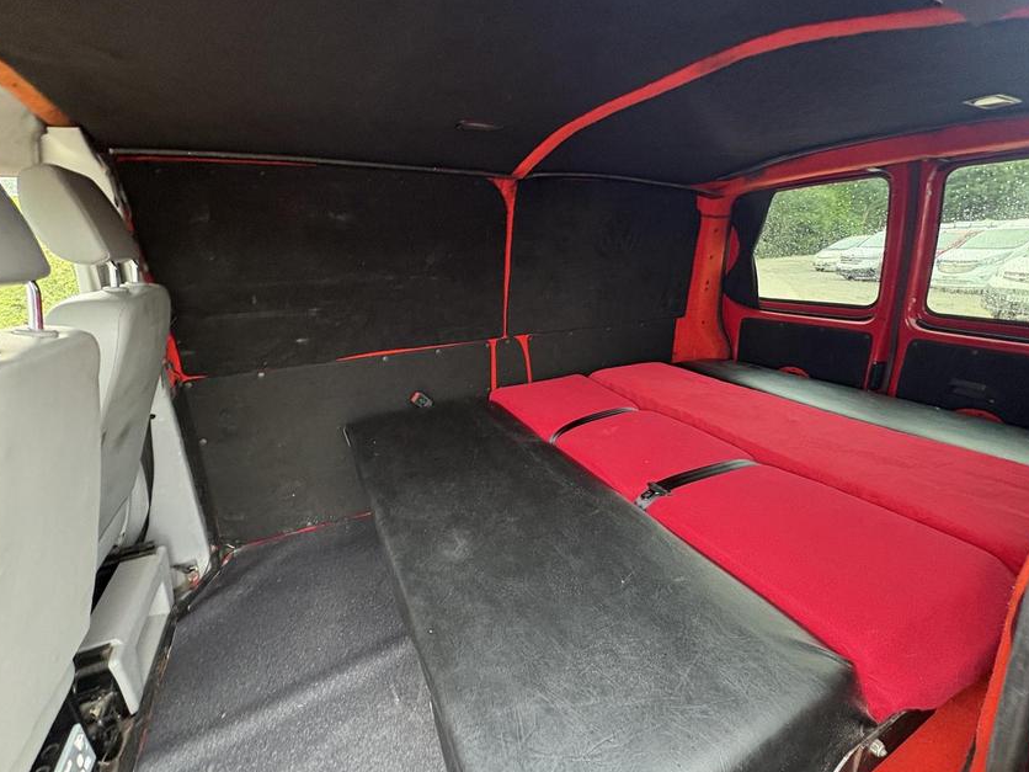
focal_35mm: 15
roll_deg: +1.6
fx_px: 446
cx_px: 513
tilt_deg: -17.0
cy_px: 388
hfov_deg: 98.2
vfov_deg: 81.7
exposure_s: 1/60
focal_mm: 2.22
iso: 400
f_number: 2.2
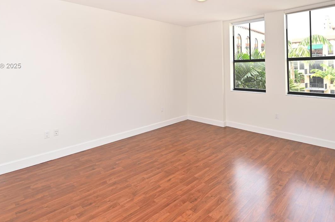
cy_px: 66
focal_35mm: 21
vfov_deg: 57.5
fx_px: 195
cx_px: 171
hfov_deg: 81.3
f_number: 2.8
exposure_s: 1/125
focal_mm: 14
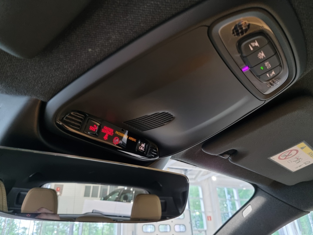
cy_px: 118
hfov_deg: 67.3
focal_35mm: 26
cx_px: 156
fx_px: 235
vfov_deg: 53.1
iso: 400
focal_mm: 5.4
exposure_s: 1/50
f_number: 1.8
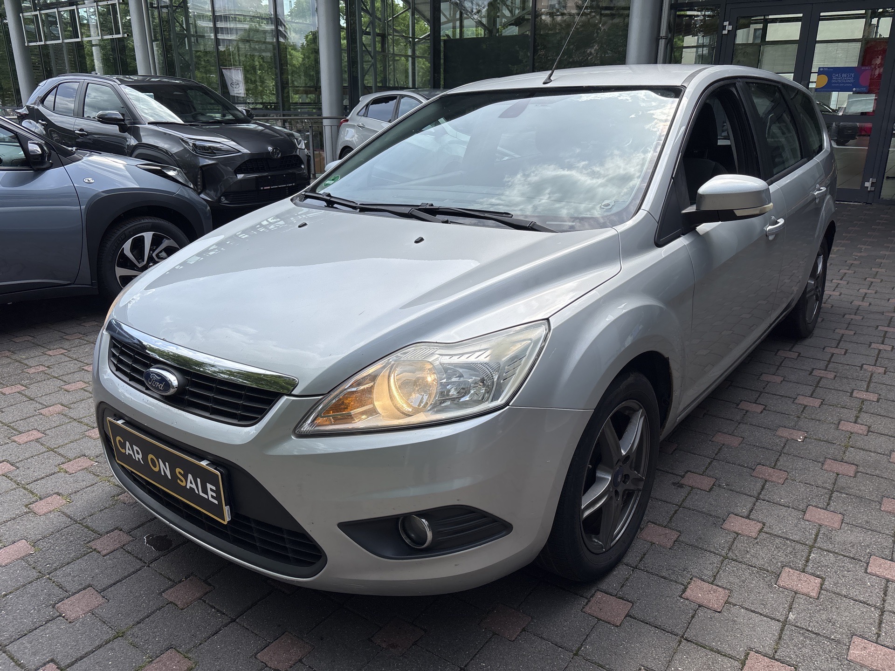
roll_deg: -0.6
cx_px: 448
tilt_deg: -17.7
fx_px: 672
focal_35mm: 26
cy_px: 336
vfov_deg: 53.1
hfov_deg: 67.3
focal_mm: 5.96
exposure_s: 1/1949
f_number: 1.6
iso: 50
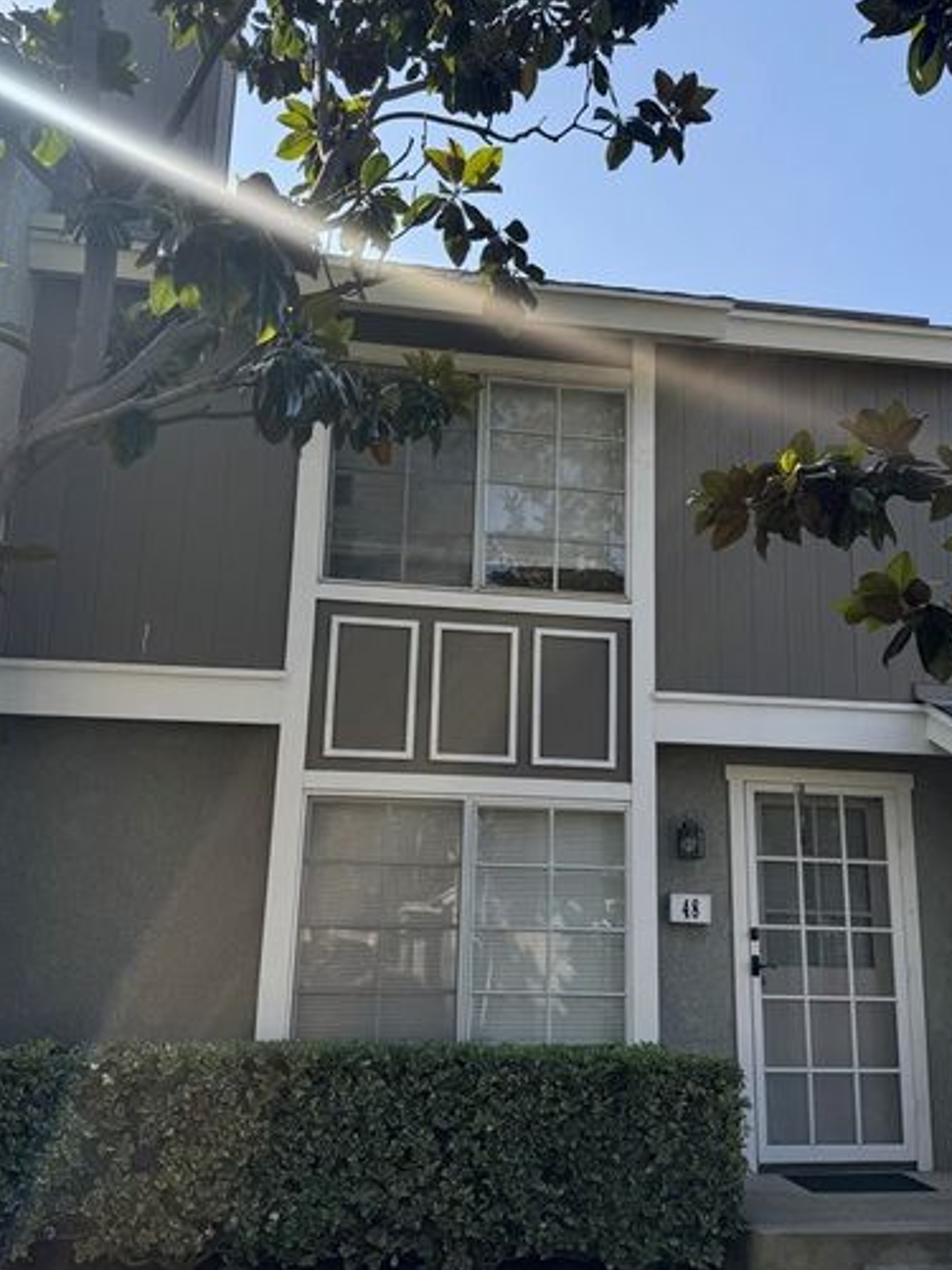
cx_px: 528
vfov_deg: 56.8
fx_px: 1173
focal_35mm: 32
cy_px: 667
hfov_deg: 44.1
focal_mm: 6.76
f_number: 1.78
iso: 80
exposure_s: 1/4310
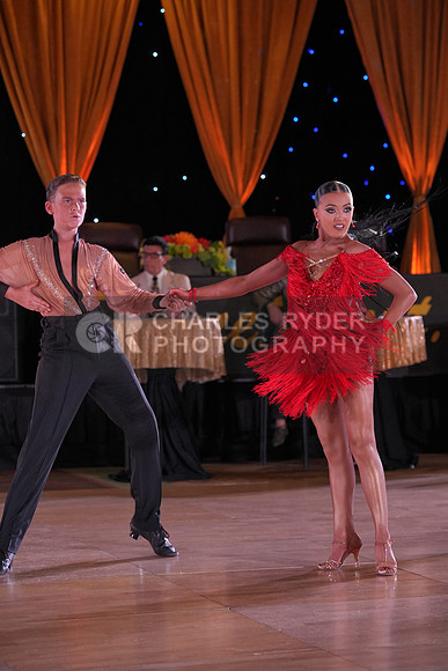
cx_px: 224
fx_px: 1940
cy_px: 336
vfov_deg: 19.6
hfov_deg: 13.2
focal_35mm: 104
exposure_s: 1/400
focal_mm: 104
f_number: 4
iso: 1600
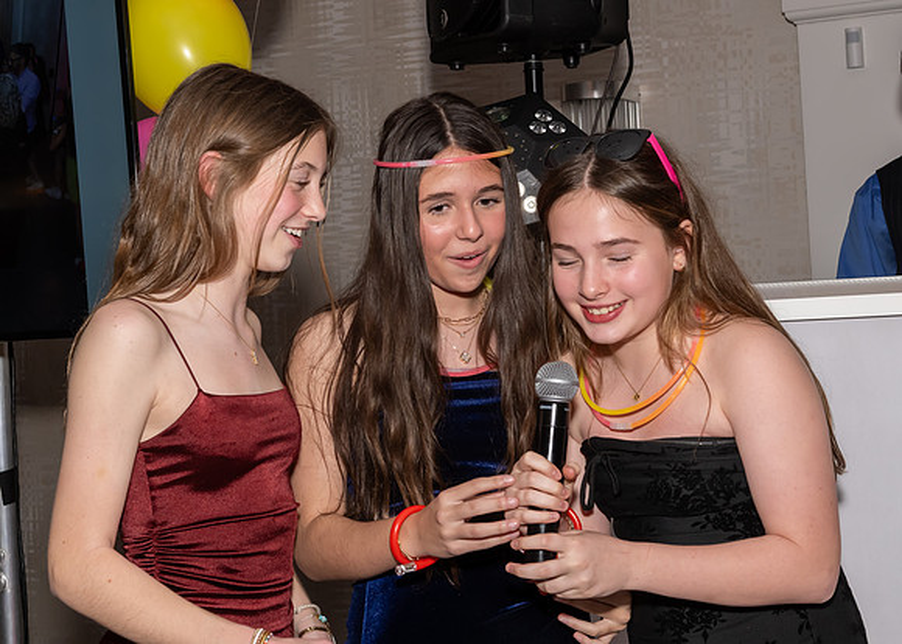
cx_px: 446
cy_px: 283
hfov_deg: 29.5
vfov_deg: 21.3
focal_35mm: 67
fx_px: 1714
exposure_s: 1/250
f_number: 8
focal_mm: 38
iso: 800
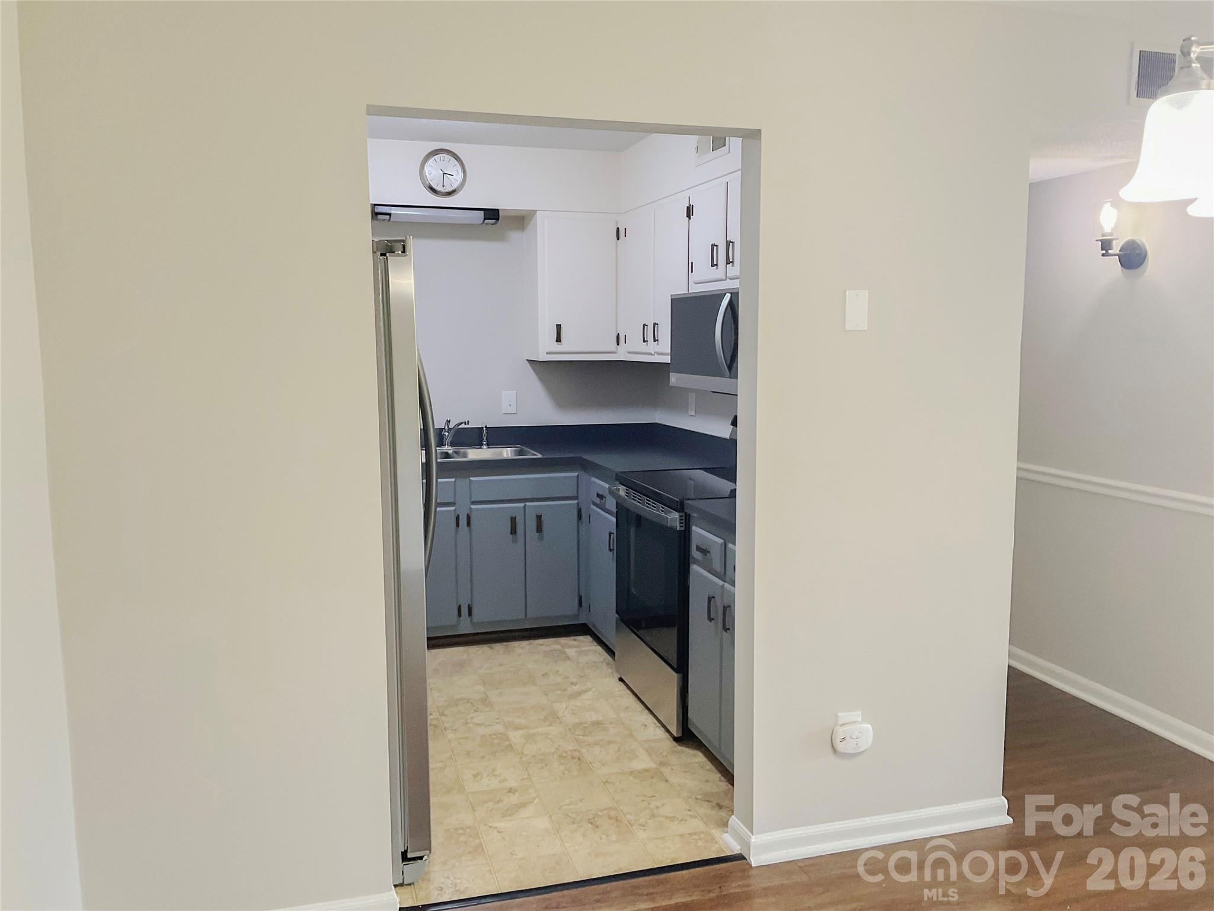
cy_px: 456
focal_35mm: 29
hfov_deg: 61.7
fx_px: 1017
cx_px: 607
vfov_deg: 48.2
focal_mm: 3
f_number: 1.8
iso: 80
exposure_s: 1/60
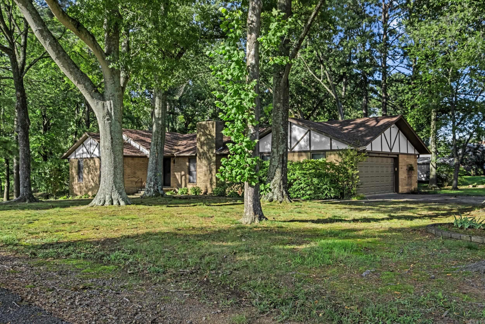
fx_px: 404
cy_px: 162
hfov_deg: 61.9
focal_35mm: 30
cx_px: 242
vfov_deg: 43.6
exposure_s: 1/400
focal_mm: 20
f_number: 6.4
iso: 400
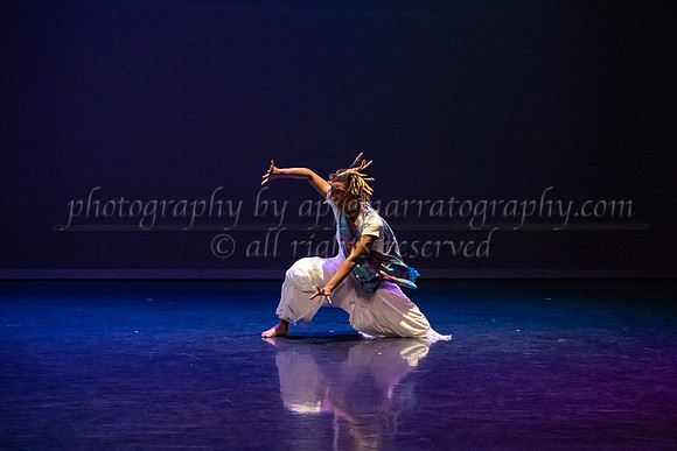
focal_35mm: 93
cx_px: 366
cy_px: 215
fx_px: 1747
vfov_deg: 14.7
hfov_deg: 21.9
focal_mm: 75
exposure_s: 1/400
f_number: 4
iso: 6400
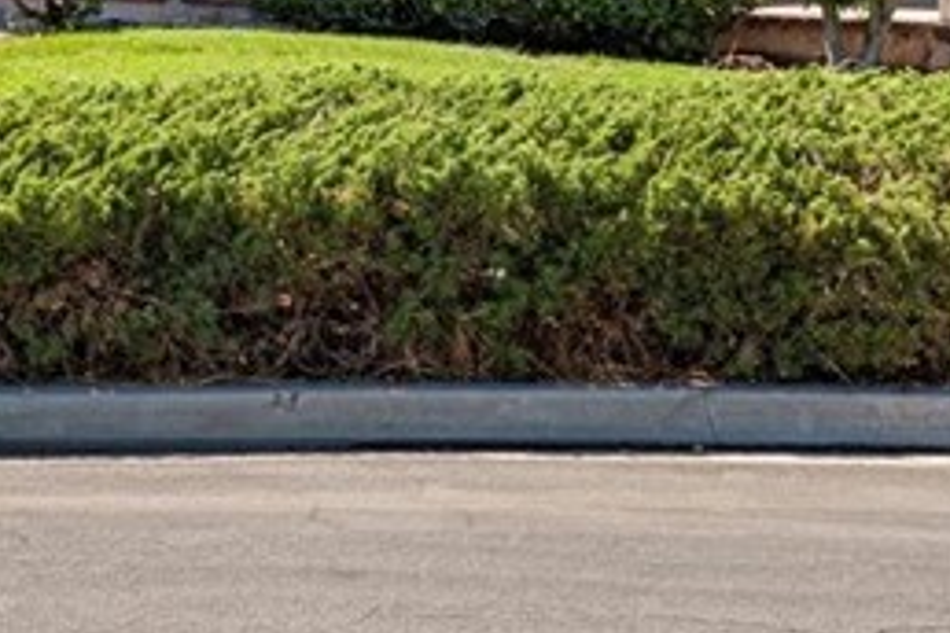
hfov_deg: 16.5
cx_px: 173
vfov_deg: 10.6
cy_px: -390
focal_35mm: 123
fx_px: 3246
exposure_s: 1/400
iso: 100
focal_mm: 31
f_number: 8
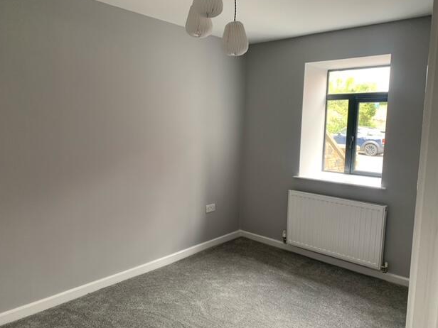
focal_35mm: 27
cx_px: 223
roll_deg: -0.6
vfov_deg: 51.4
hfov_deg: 65.3
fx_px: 342
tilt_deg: -8.4
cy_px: 161
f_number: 1.8
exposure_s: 1/66
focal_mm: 4.25
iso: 100
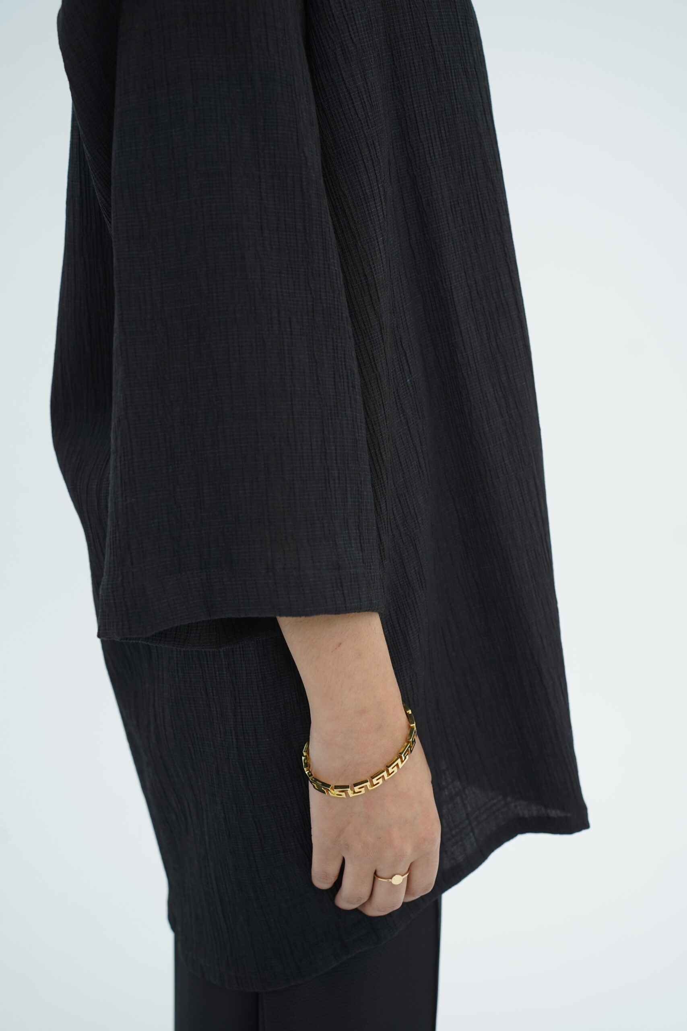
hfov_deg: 37.9
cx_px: 344
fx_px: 1002
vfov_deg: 54.4
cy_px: 516
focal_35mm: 35
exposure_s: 1/125
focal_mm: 35
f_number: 4
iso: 400
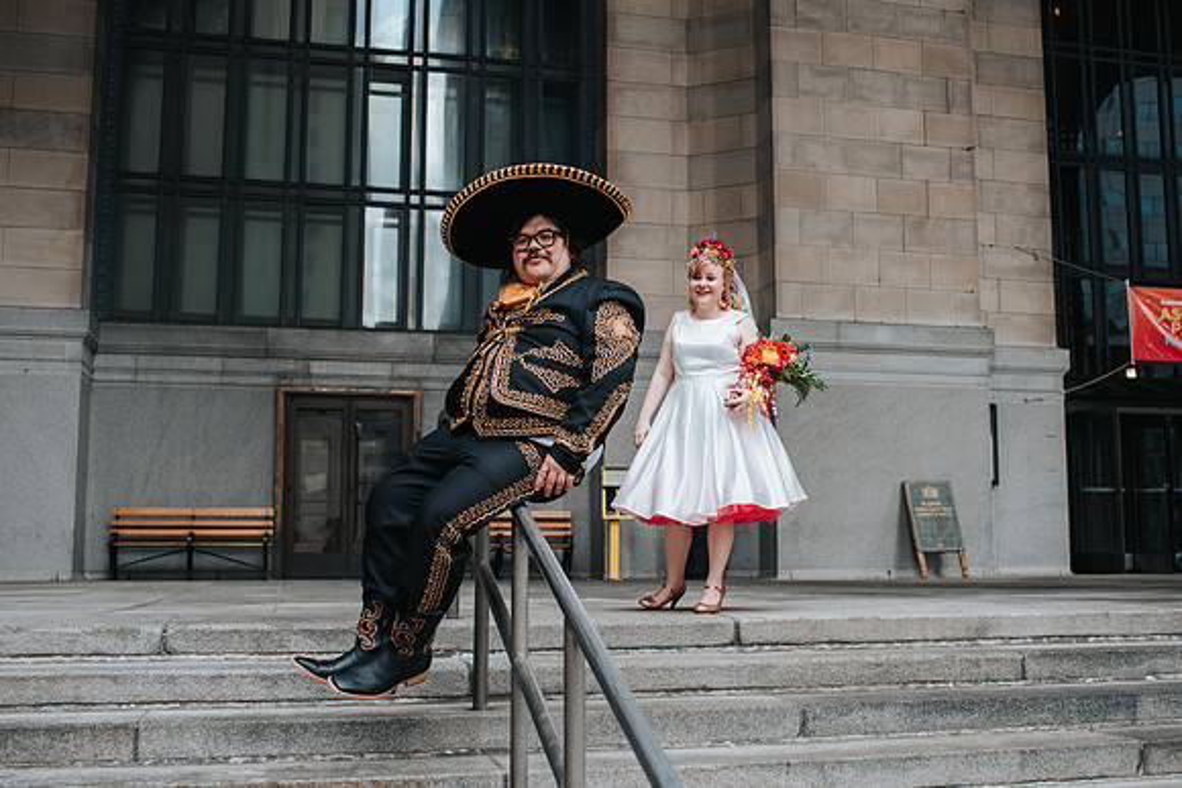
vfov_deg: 32.2
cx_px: 659
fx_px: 1364
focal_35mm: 42
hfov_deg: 46.8
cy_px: 407
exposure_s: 1/800
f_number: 3.5
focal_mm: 35
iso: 400
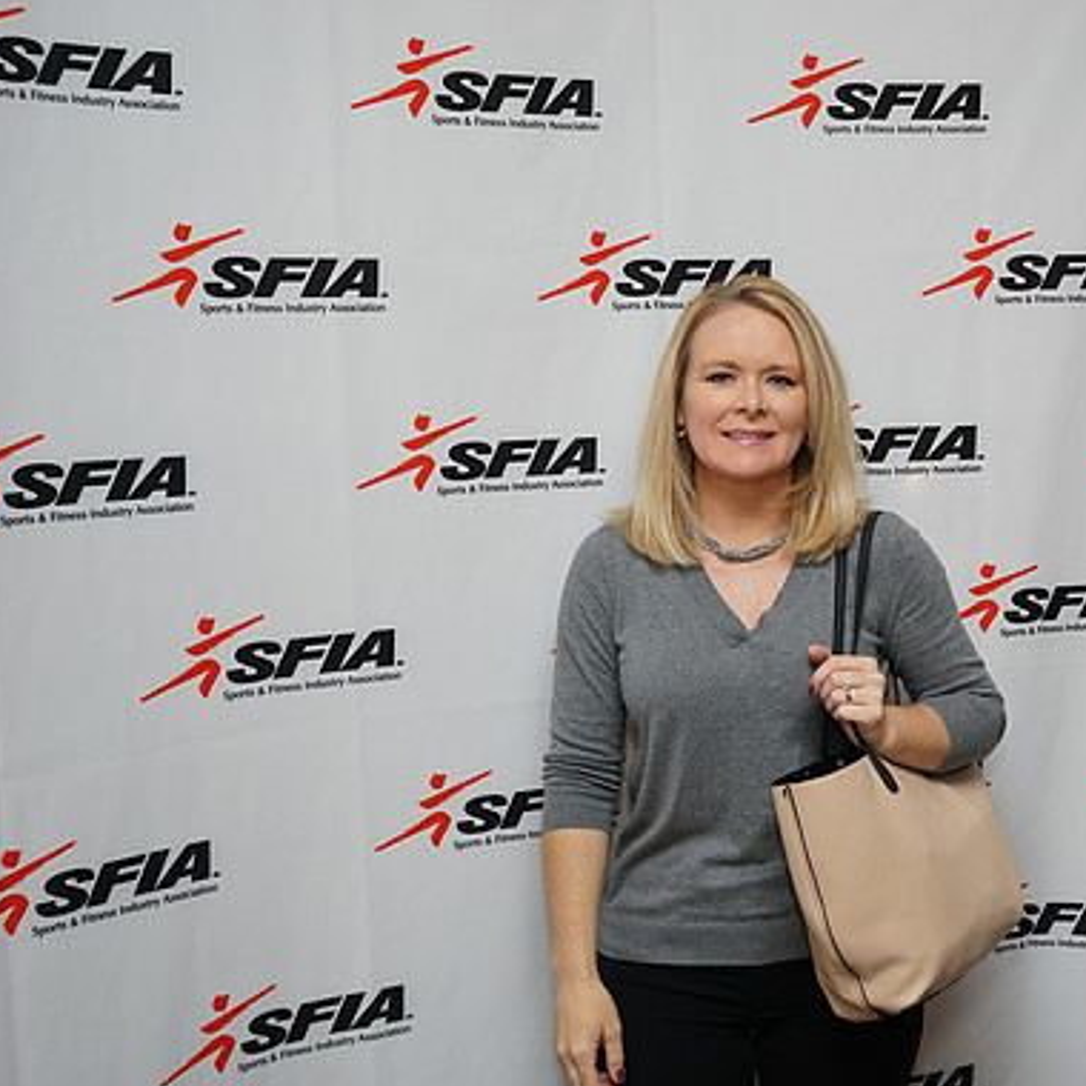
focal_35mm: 48
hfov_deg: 34.6
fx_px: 1704
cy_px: 542
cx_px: 814
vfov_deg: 35.4
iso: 400
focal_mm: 37
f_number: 5.6
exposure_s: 1/100
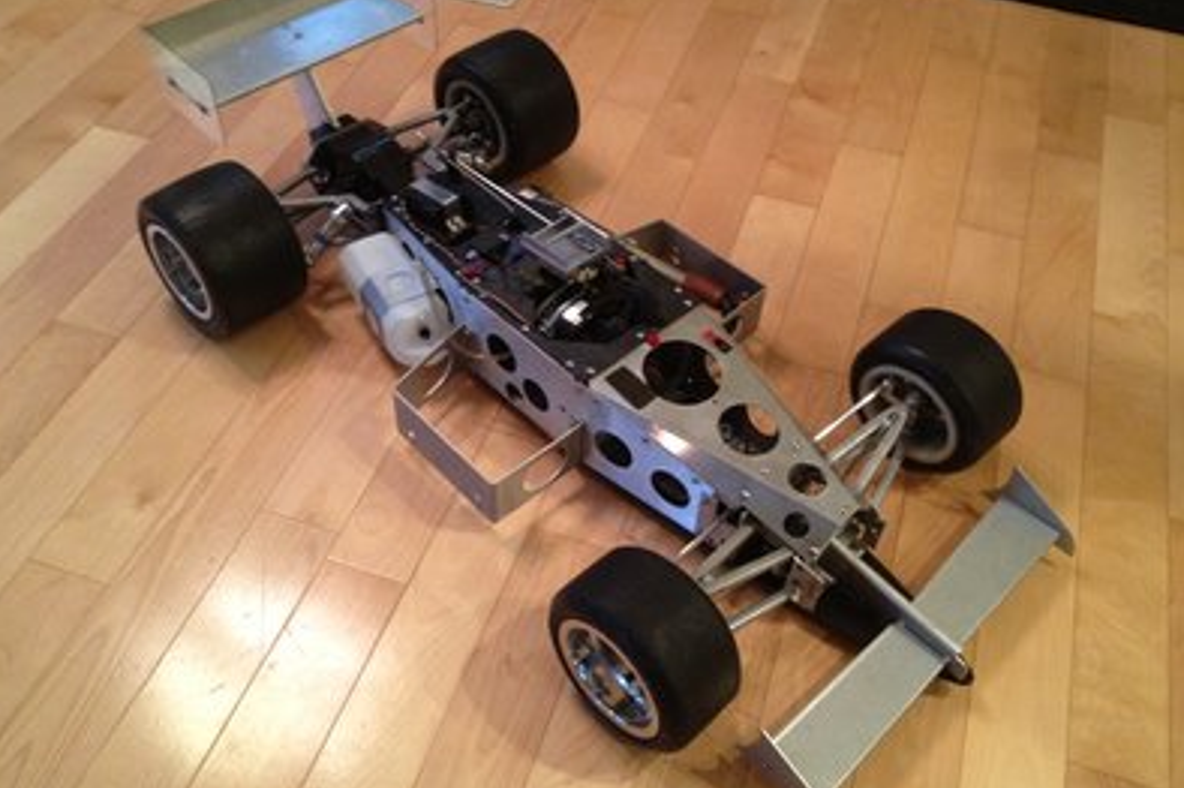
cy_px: 382
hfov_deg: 51.9
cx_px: 592
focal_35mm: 37
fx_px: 1216
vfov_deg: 35.9
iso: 200
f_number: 2.4
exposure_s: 1/20
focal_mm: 4.28
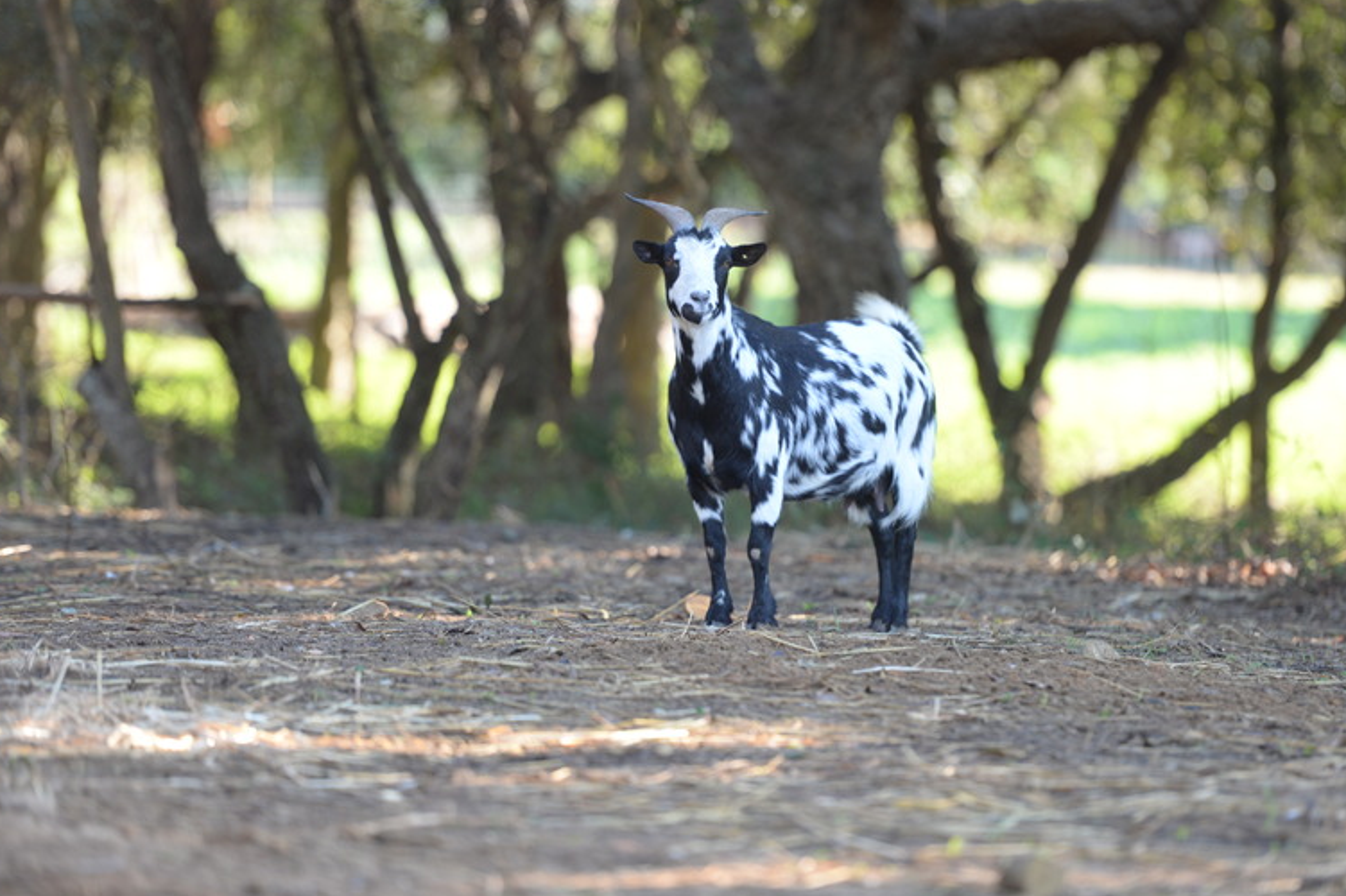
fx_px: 7960
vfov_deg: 6.4
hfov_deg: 9.7
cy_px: 424
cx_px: 690
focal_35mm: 213
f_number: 2.8
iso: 320
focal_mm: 200
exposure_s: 1/250
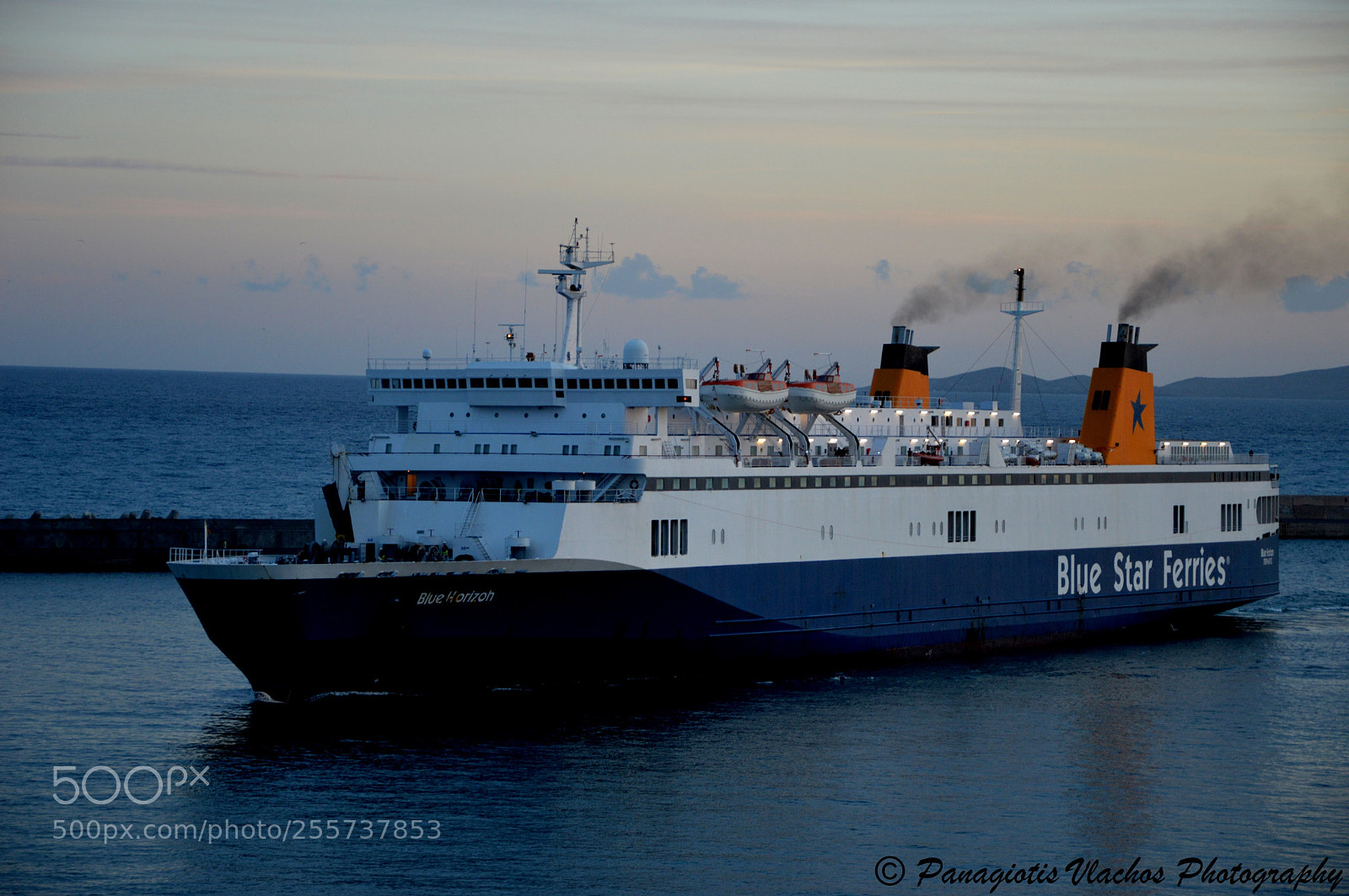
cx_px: 674
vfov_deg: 12.1
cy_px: 448
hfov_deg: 18.2
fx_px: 4211
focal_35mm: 112
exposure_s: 1/60
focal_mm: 75
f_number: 5.3
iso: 500
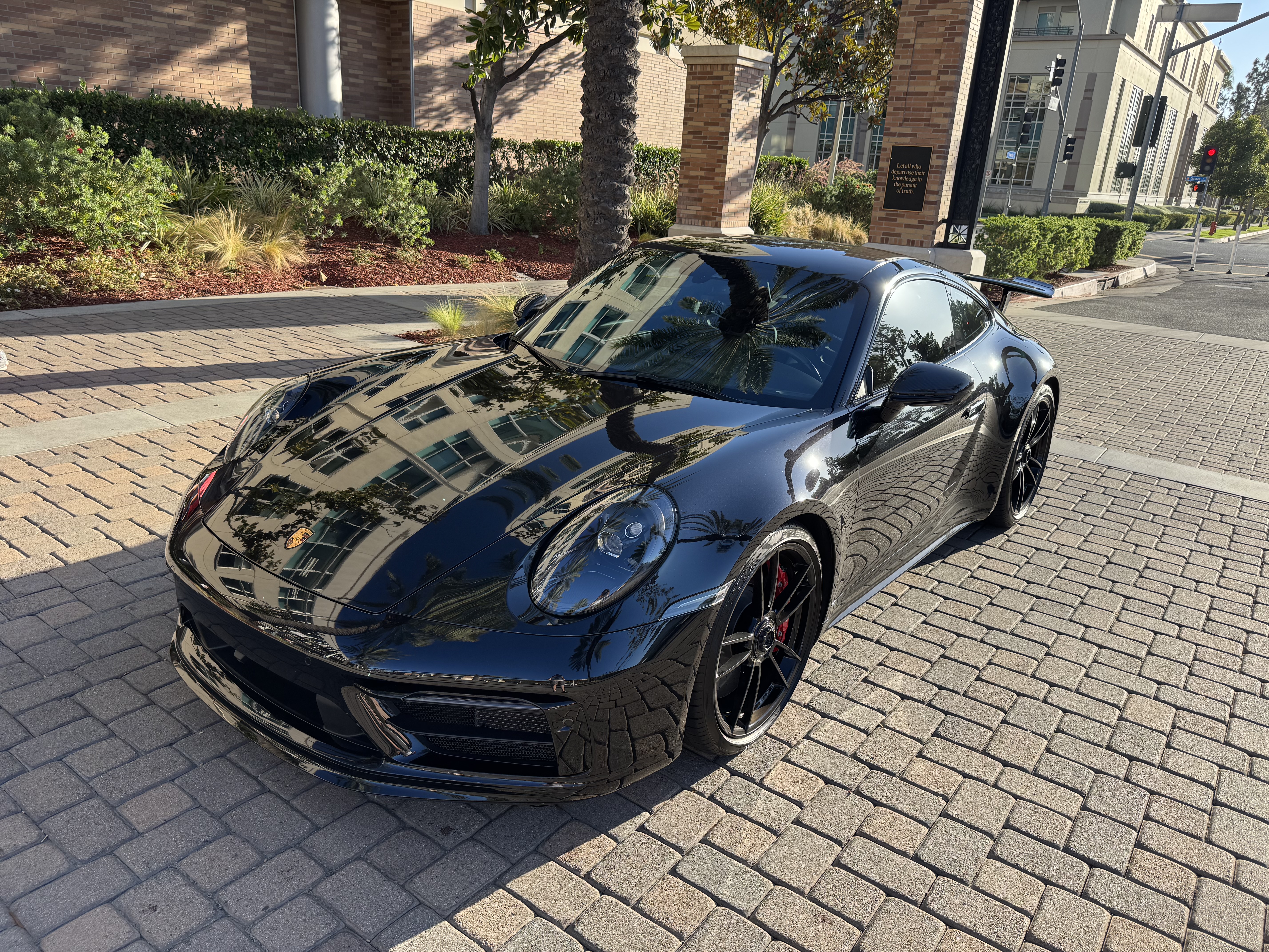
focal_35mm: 24
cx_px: 634
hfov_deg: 71.6
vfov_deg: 56.8
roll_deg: -4.1
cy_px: 476
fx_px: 880
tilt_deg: -18.7
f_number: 1.78
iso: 80
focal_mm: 6.76
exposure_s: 1/1215
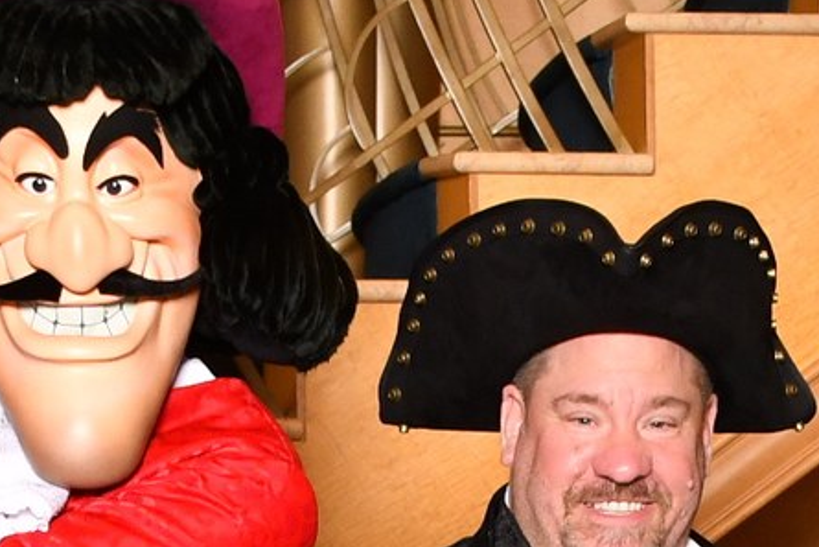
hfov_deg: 11.5
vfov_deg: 7.4
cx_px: 672
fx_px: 4051
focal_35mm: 178
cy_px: 1081
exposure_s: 1/125
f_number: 5.6
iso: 640
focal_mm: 22
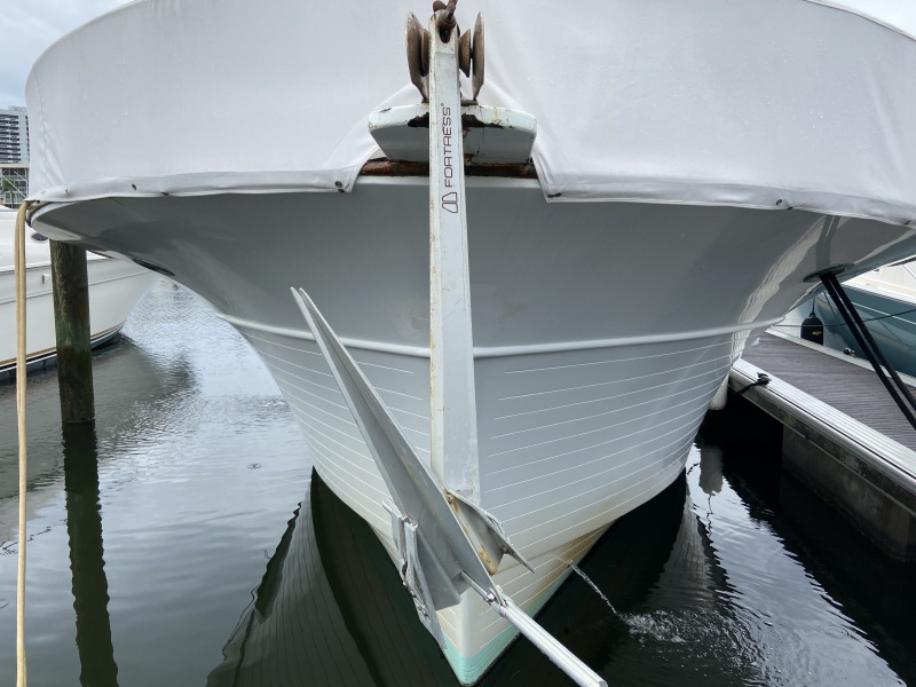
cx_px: 458
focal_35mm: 26
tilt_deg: -8.4
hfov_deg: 67.3
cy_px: 344
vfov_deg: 53.1
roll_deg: -0.7
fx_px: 688
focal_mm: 4.25
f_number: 1.8
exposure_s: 1/805
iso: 32
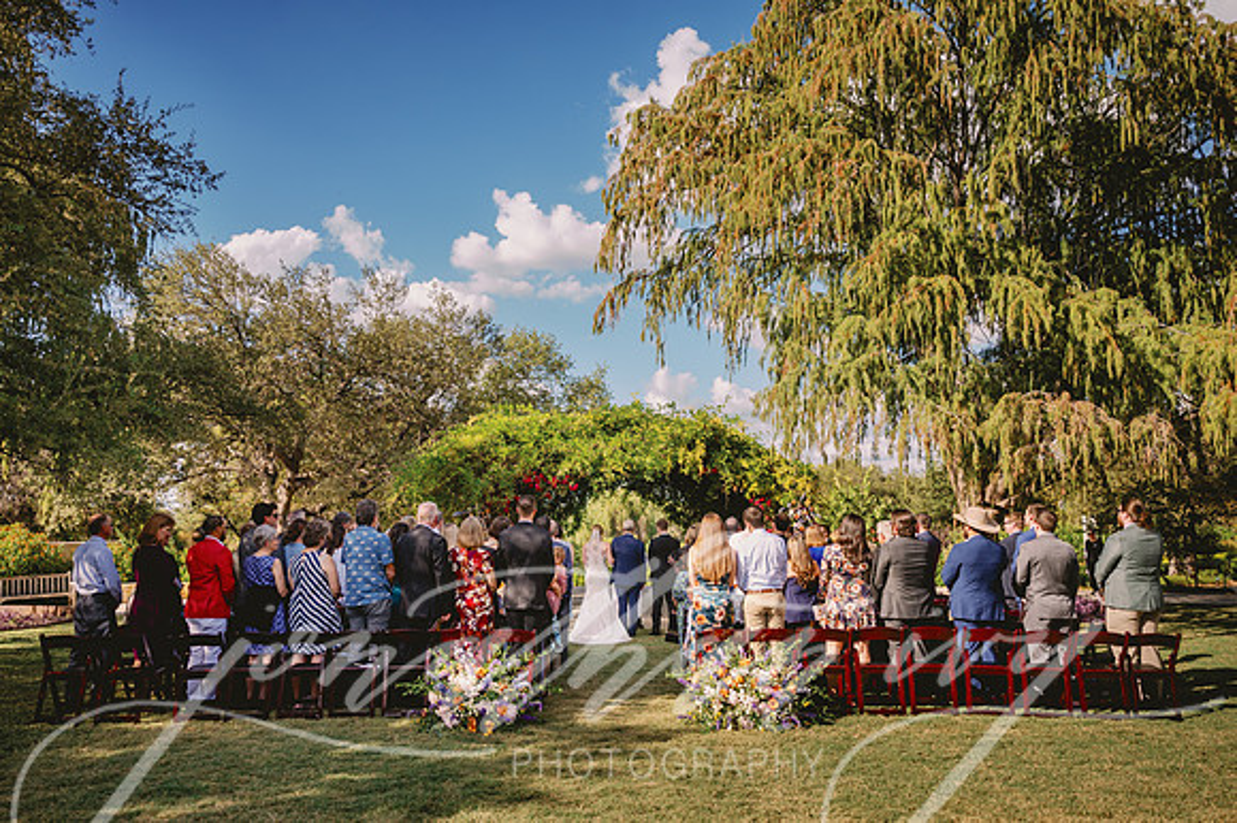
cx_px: 618
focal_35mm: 28
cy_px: 412
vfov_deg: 46.4
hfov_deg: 65.5
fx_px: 962
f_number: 2.8
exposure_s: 1/3200
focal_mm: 28
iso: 125
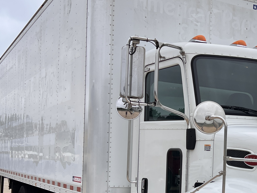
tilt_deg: +3.4
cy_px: 164
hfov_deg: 29.1
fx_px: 475
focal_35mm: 64
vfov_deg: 22.5
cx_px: 230
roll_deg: -2.9
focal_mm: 5.7
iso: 50
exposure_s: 1/2045
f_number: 1.5
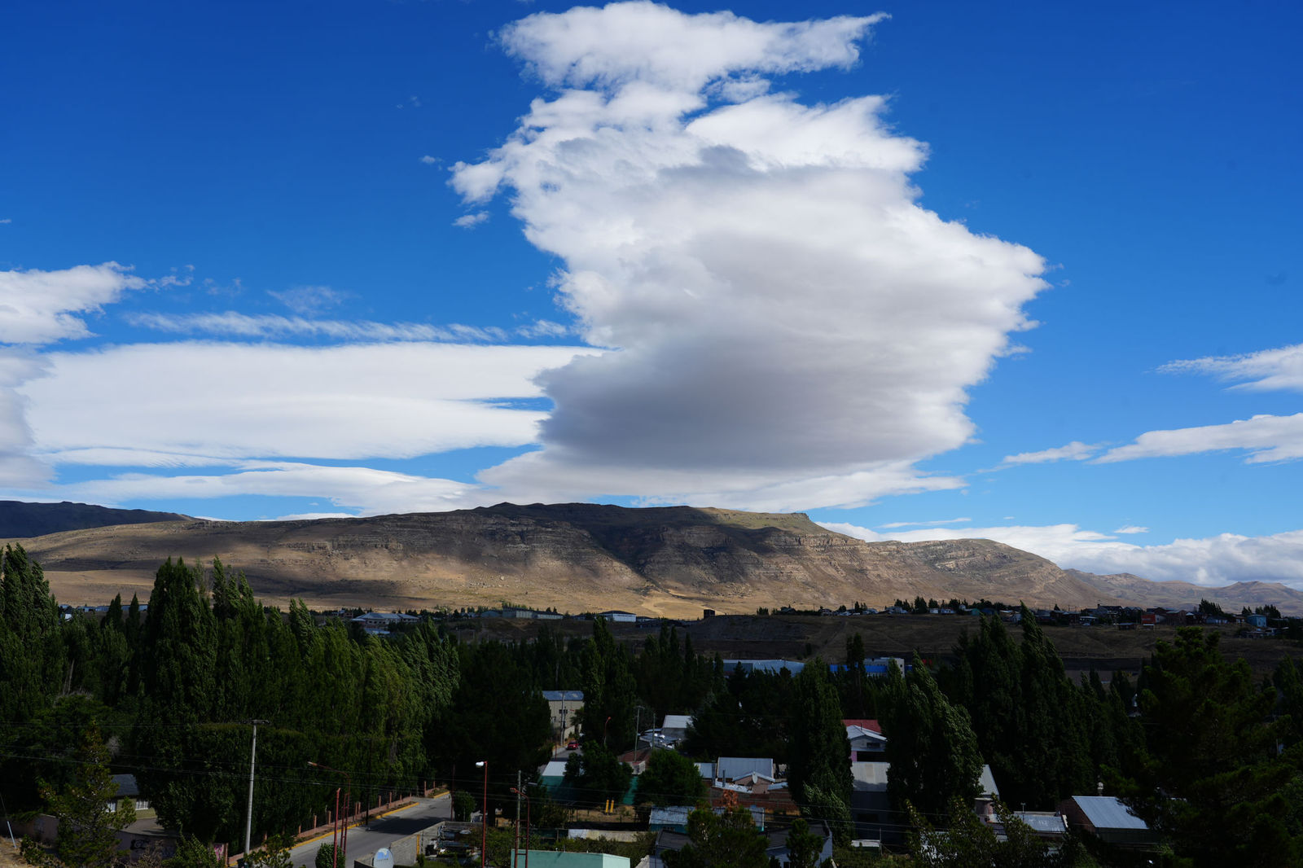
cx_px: 652
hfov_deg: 58.7
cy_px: 434
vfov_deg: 41.1
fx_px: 1158
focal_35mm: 32
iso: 100
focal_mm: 32
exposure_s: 1/250
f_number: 10
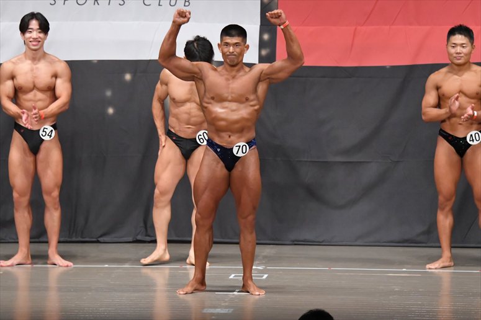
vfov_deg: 6.8
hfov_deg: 10.2
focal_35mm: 202
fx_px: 2698
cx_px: 240
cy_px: 160
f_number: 5.6
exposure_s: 1/400
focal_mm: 135
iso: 6400
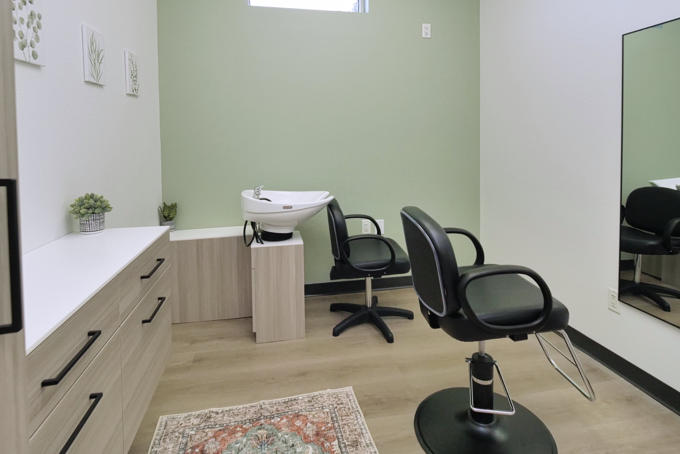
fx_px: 359
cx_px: 354
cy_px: 150
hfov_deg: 86.9
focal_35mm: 19
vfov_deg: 62.9
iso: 800
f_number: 4
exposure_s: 1/160
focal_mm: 7
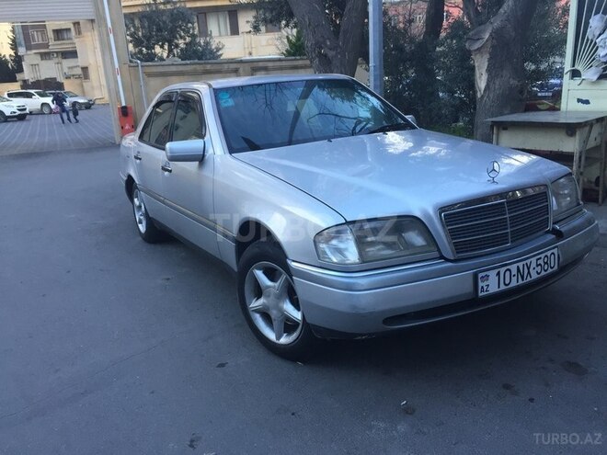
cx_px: 304
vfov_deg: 48.2
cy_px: 228
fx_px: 509
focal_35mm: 29
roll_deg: +1.7
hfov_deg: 61.7
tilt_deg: -14.7
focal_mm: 4.15
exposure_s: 1/33
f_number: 2.2
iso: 32
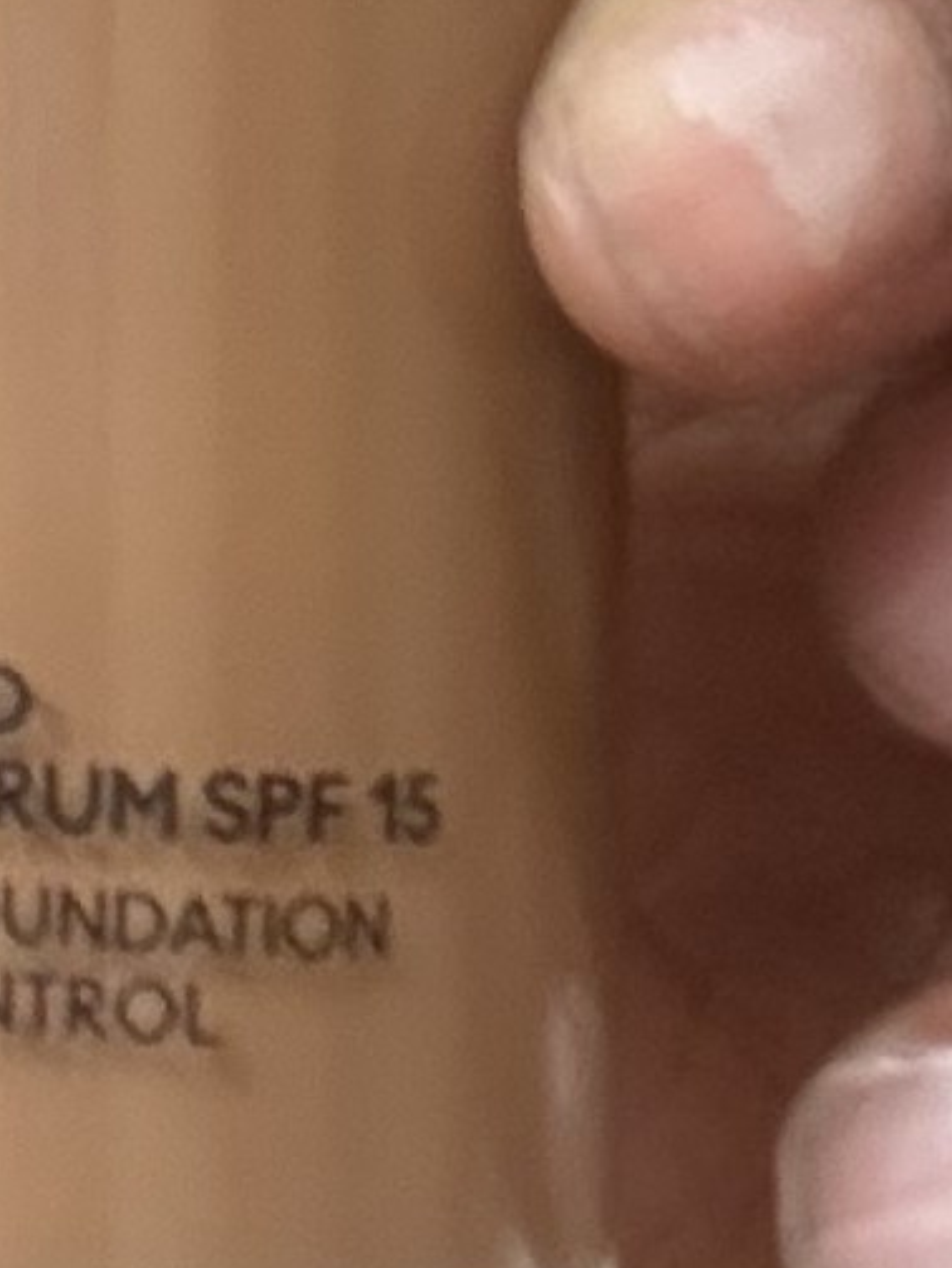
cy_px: -900
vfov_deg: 10.2
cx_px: -1949
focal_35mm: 184
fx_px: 6739
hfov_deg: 7.2
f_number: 1.9
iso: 320
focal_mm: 2.69
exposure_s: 1/40
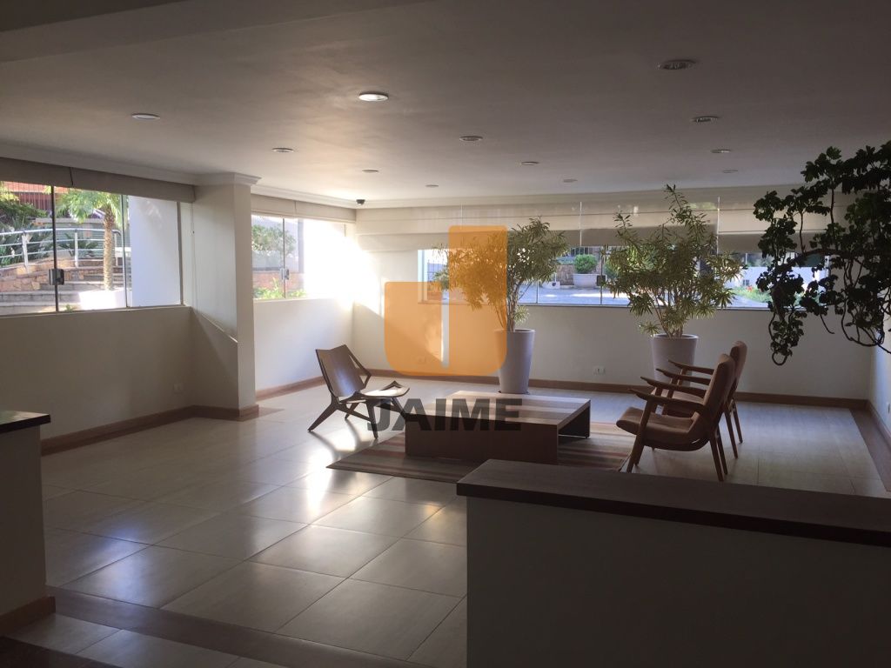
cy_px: 334
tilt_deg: -5.7
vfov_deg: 48.2
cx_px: 446
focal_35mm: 29
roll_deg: +0.4
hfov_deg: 61.7
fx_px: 746
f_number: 2.2
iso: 32
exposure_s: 1/60
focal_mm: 4.15
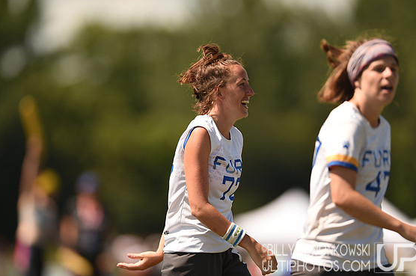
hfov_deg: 5.0
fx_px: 4812
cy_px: 137
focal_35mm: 417
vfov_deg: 3.3
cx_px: 214
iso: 100
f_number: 2.8
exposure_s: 1/1600
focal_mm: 400
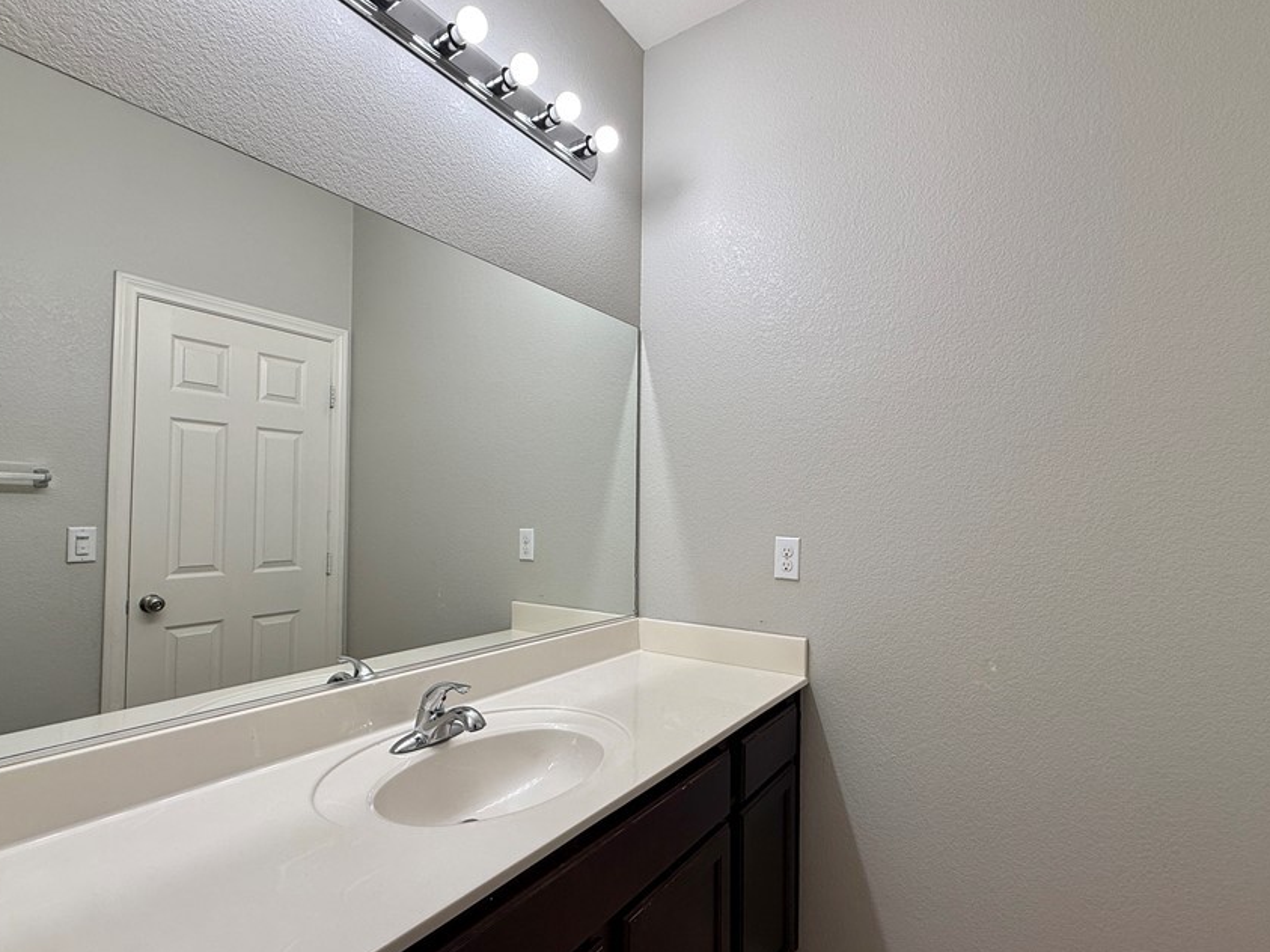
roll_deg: -0.4
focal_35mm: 17
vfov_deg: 74.7
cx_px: 652
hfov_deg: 91.0
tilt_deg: +1.9
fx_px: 624
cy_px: 500
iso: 50
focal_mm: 2.22
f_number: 2.2
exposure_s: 1/99
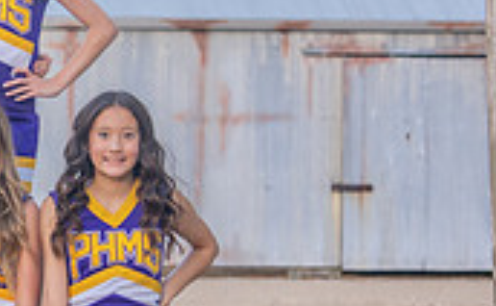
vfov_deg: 5.0
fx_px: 3487
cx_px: -170
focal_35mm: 259
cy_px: 242
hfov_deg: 8.0
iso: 640
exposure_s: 1/320
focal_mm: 70
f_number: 4
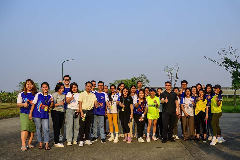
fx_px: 217
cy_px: 80
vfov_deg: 40.5
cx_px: 120
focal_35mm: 32
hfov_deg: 58.0
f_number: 8
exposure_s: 1/400
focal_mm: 32.5
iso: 360
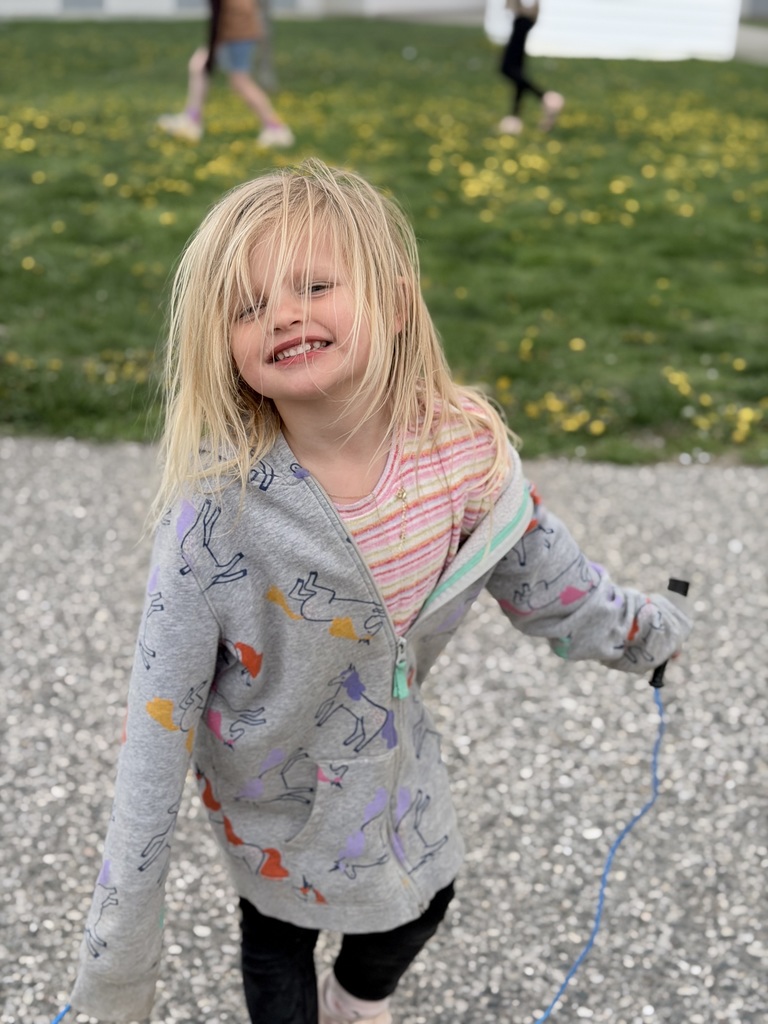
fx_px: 1420
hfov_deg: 30.3
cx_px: 384
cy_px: 512
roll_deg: -2.0
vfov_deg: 39.7
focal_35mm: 48
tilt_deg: -19.4
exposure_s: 1/1838
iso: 64
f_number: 1.78
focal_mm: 6.76
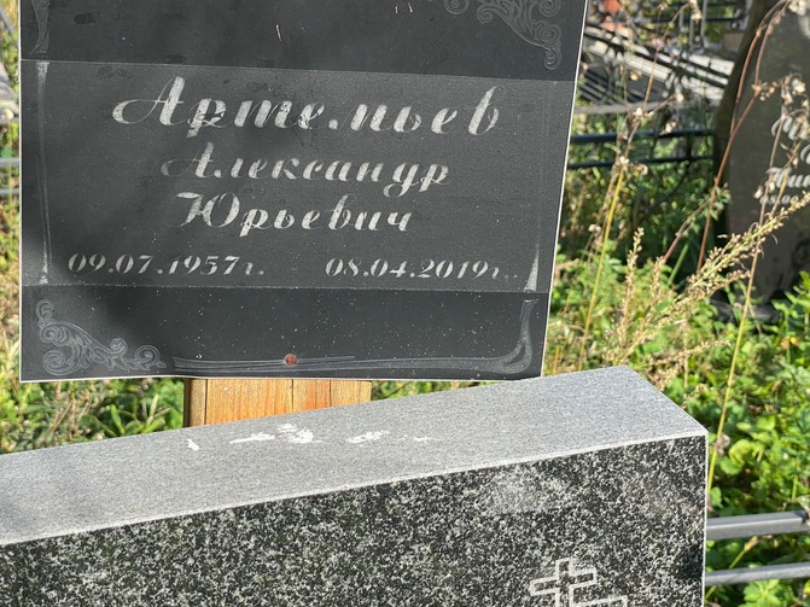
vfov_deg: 23.6
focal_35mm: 62
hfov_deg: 31.2
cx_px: 352
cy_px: 252
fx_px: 1451
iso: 20
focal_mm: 6
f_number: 2
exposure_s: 1/539
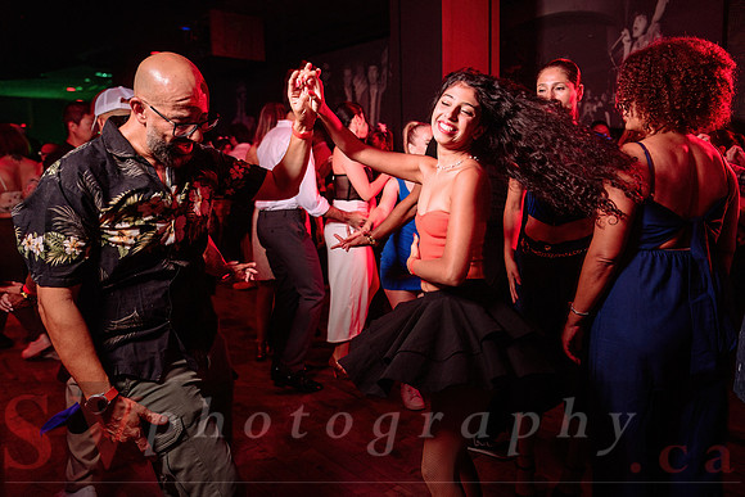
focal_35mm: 27
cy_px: 219
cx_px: 417
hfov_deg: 67.5
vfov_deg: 48.1
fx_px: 555
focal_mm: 24
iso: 800
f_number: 3.2
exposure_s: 1/30
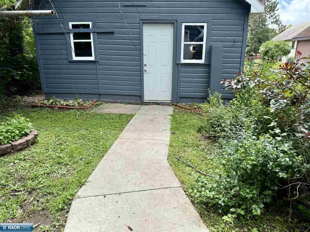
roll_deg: -1.3
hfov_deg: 71.6
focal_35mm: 24
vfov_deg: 56.8
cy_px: 116
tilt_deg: -15.1
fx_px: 215
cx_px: 155
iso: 80
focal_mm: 6.76
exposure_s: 1/1292
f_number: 1.78
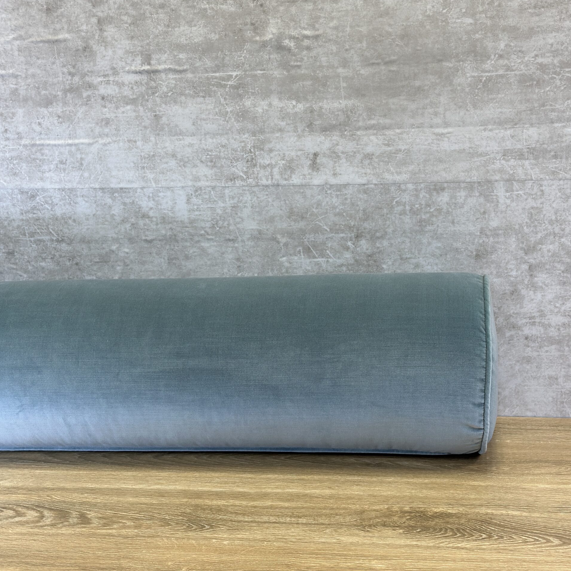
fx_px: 1064
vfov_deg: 30.0
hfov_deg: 30.0
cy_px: 308
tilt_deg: -12.3
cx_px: 287
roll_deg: +2.2
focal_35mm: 57
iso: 80
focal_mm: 6.86
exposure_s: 1/128
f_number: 1.78
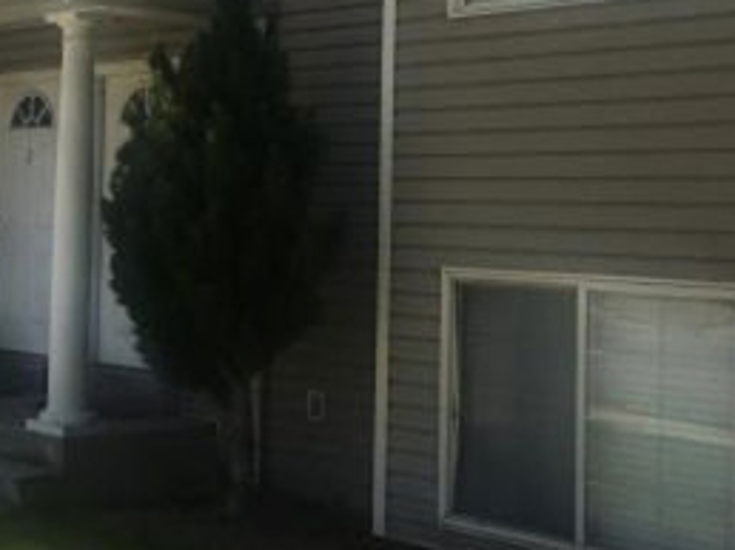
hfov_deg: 26.1
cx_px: 57
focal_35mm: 72
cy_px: 165
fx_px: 1527
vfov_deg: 20.3
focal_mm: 4.15
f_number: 2.2
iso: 25
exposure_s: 1/1068
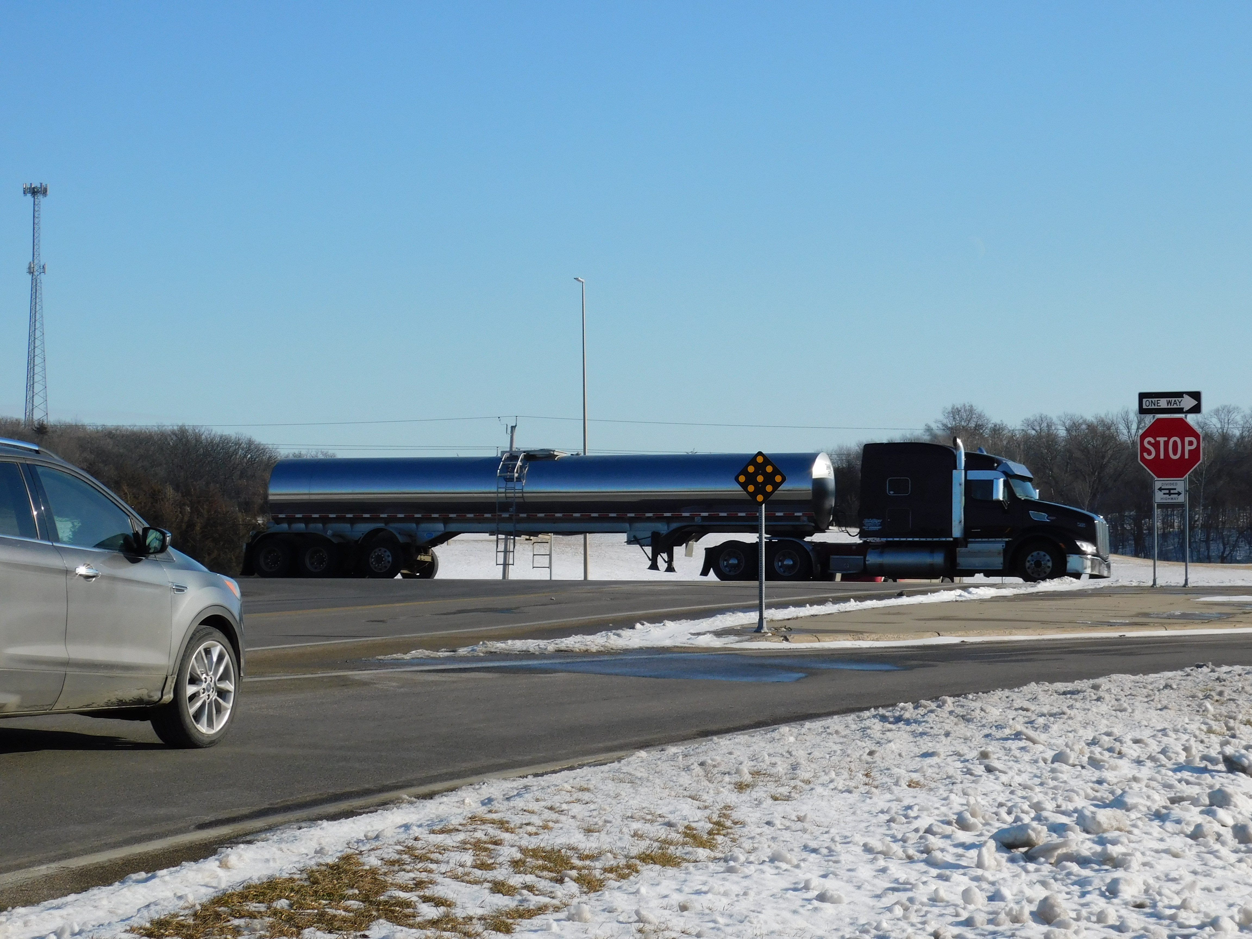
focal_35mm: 80
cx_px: 626
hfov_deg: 24.4
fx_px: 2893
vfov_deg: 18.4
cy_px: 470
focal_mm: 14.2
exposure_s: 1/1250
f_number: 4.4
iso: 125
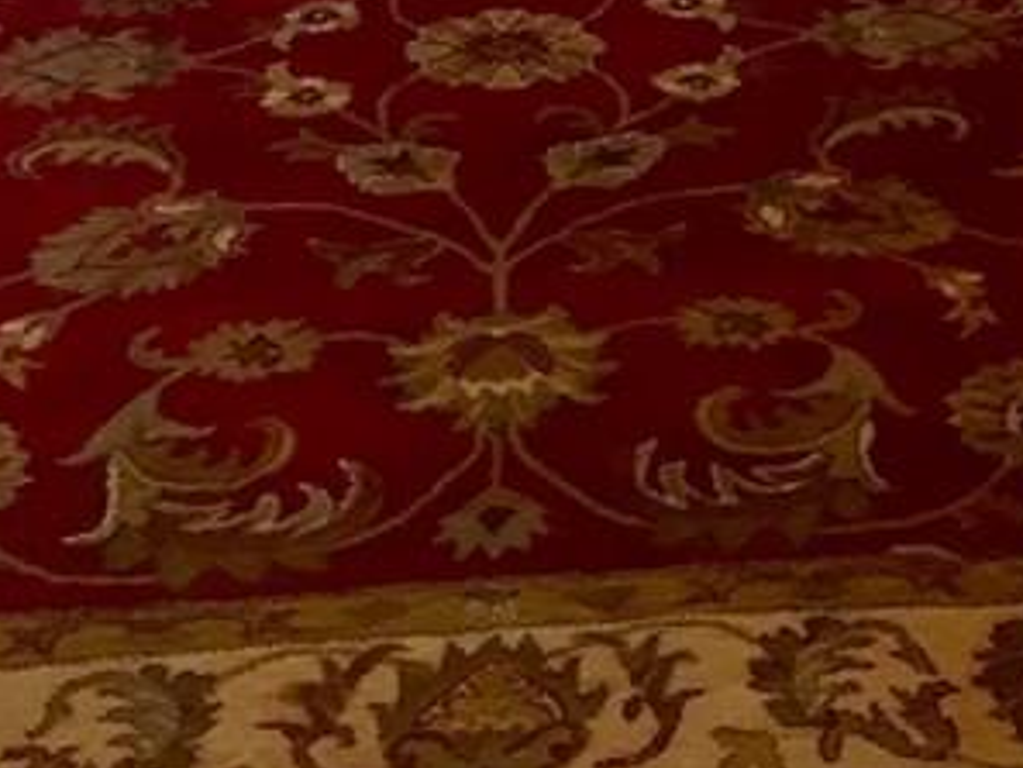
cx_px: 796
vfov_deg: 13.5
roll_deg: -0.2
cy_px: -537
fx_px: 2956
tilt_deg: -13.4
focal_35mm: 100
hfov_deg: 19.5
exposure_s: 1/30
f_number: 2.2
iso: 64
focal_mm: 4.15
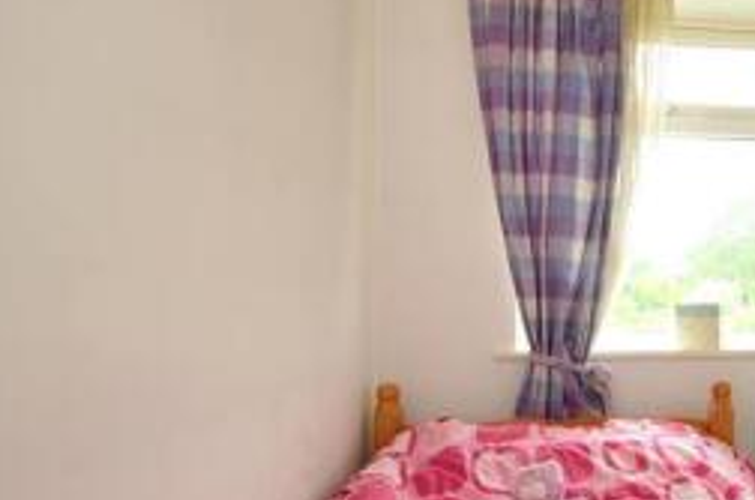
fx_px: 816
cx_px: 755
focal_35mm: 39
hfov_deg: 42.8
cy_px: 259
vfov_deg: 34.1
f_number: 11
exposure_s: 1/2.5
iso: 200
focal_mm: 10
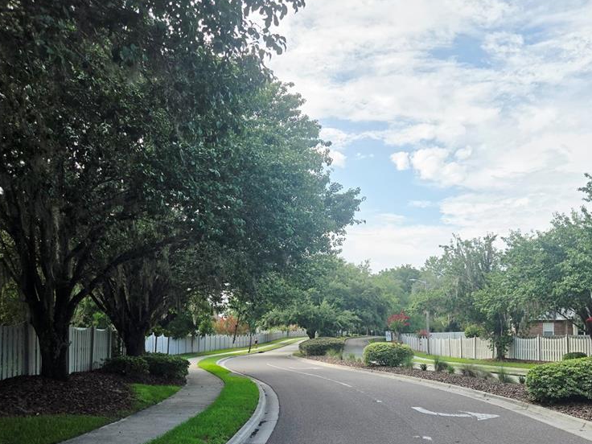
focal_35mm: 32
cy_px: 302
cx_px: 323
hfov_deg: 56.7
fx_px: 547
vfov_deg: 43.4
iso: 25
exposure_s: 1/1111
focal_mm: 5.4
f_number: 1.8
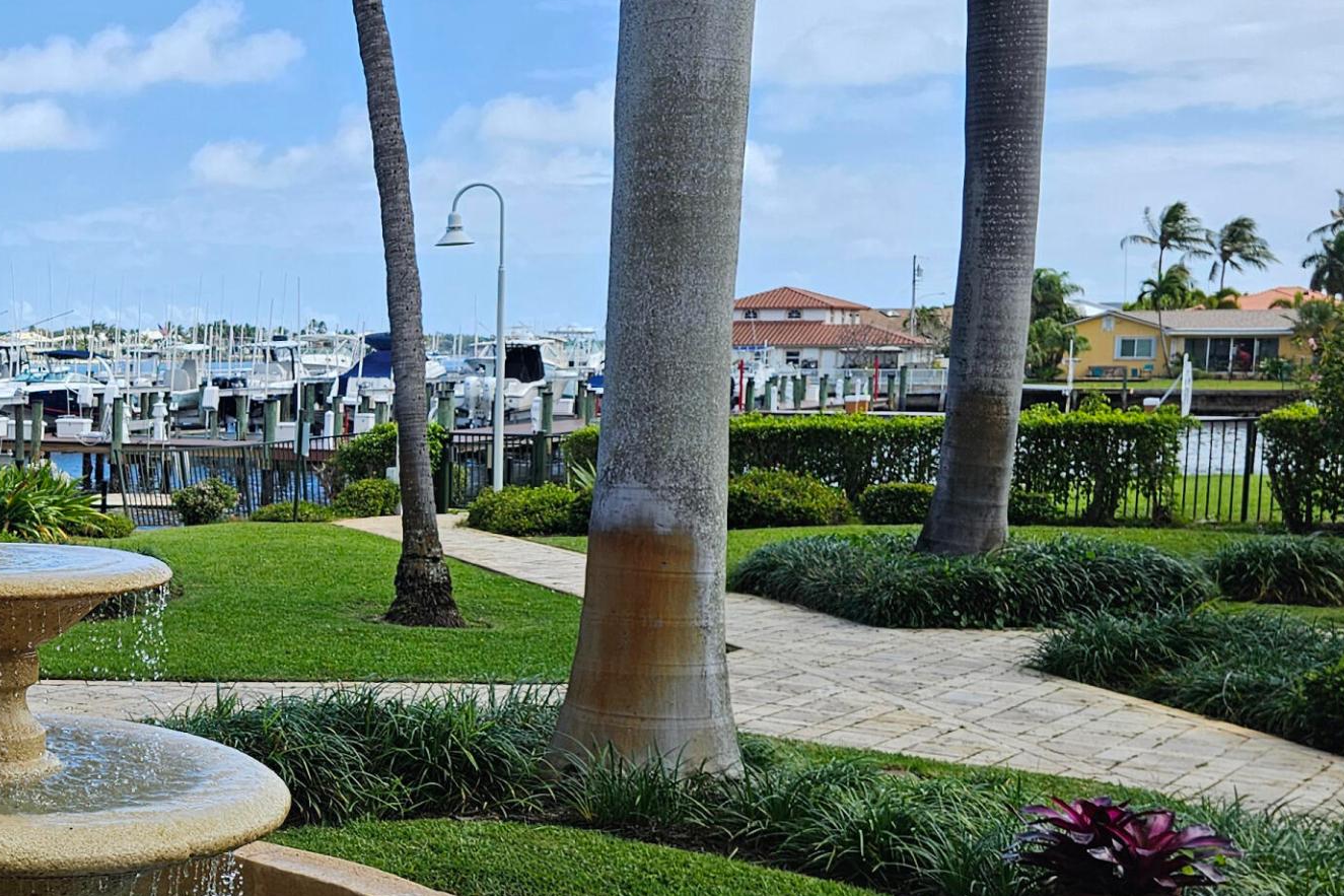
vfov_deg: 25.9
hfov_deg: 33.6
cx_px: -105
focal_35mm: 52
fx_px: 1941
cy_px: 560
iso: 10
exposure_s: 1/470
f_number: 1.7
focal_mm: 6.3
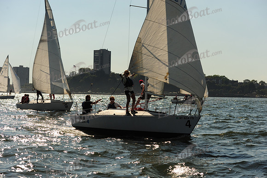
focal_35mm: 70
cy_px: 89
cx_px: 134
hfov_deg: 28.9
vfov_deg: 19.4
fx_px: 519
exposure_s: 1/1250
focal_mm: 70
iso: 320
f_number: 6.3
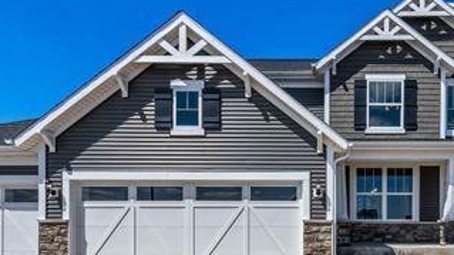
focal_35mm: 23
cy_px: 108
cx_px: 290
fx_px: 277
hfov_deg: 77.0
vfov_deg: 49.2
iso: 200
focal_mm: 14
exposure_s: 1/1000
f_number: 8
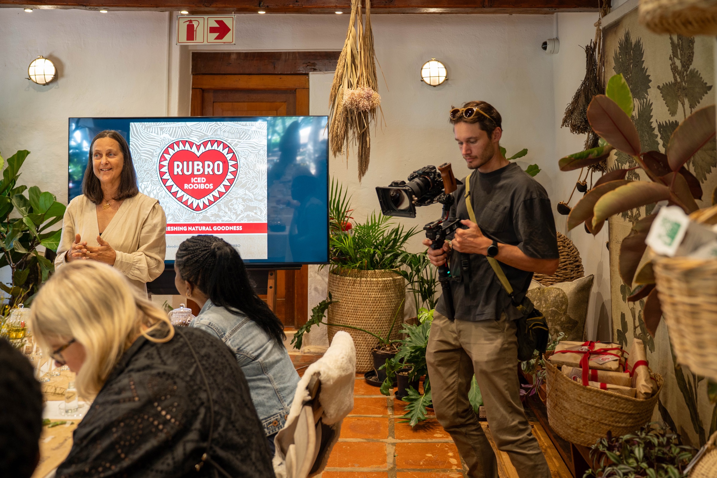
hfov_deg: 58.7
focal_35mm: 32
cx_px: 358
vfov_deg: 41.1
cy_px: 239
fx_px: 637
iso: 500
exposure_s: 1/50
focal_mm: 32
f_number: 2.8
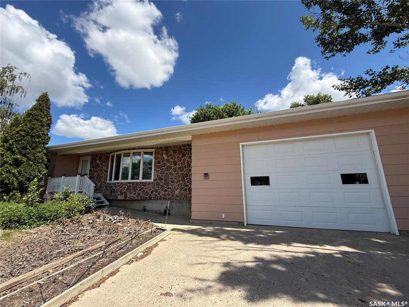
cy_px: 154
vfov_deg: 85.7
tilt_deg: +12.8
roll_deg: +0.9
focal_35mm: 14
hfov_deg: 102.1
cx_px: 204
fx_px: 165
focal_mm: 2.22
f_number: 2.2
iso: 50
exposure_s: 1/1312
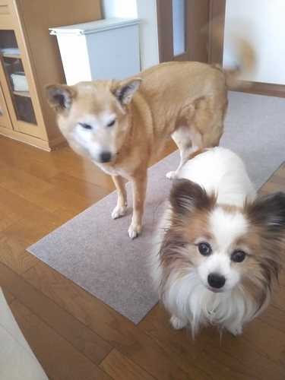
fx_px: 329
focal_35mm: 30
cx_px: 142
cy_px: 190
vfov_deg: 60.0
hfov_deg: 46.8
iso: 500
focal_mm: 4
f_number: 2.2
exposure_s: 1/24
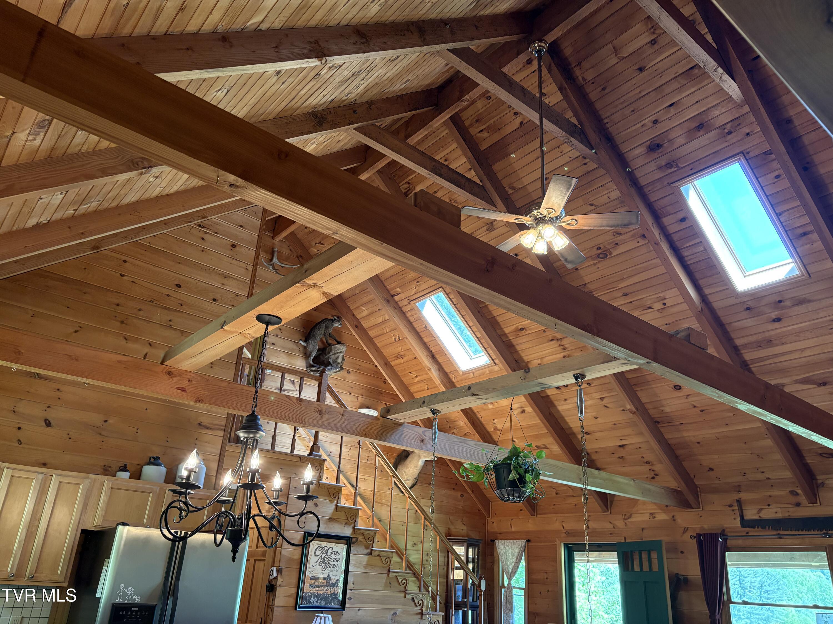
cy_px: 312
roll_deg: -3.0
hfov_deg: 67.3
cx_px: 416
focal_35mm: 26
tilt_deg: +23.1
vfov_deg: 53.1
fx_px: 626
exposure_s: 1/60
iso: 250
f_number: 1.6
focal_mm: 5.96
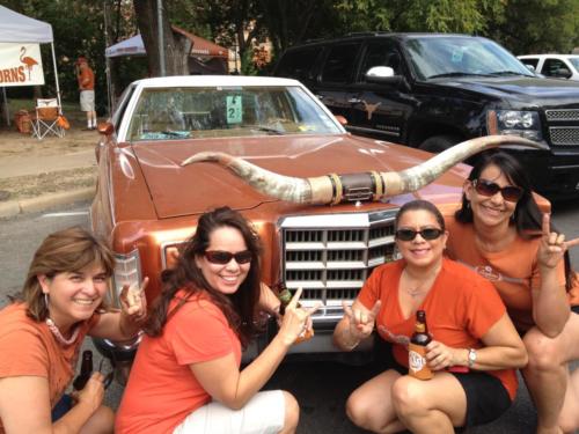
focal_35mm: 35
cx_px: 290
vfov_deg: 40.7
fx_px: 585
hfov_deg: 52.6
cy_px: 217
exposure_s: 1/445
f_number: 2.4
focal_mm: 4.28
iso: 64
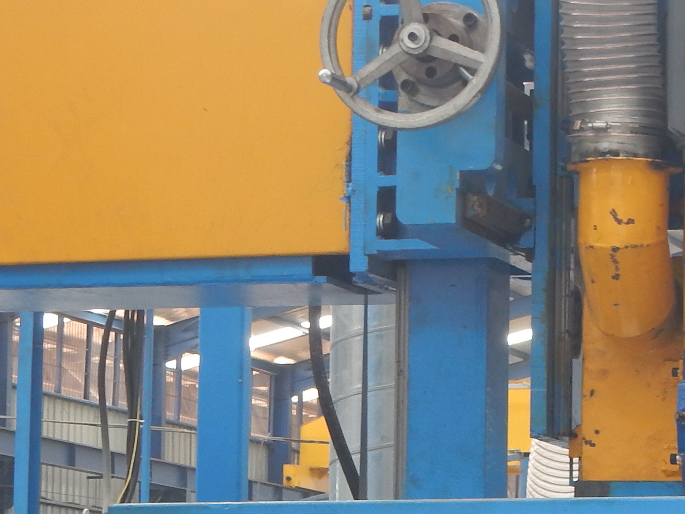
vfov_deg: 7.7
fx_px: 3819
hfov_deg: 10.2
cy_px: 491
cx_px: 360
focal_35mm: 193
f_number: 4.2
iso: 125
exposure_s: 1/40
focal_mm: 11.7
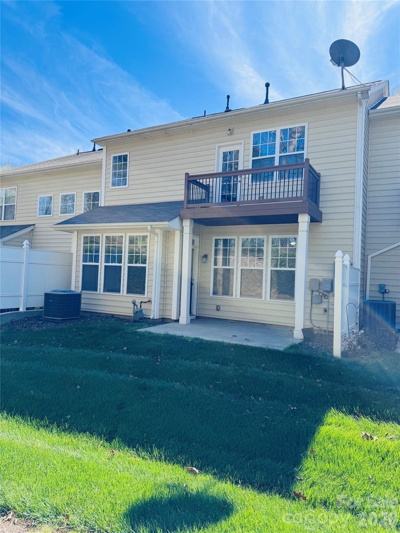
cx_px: 200
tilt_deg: +1.3
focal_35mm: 24
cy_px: 266
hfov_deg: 56.8
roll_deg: -2.7
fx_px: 370
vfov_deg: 71.6
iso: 80
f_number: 1.78
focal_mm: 6.76
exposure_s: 1/2252
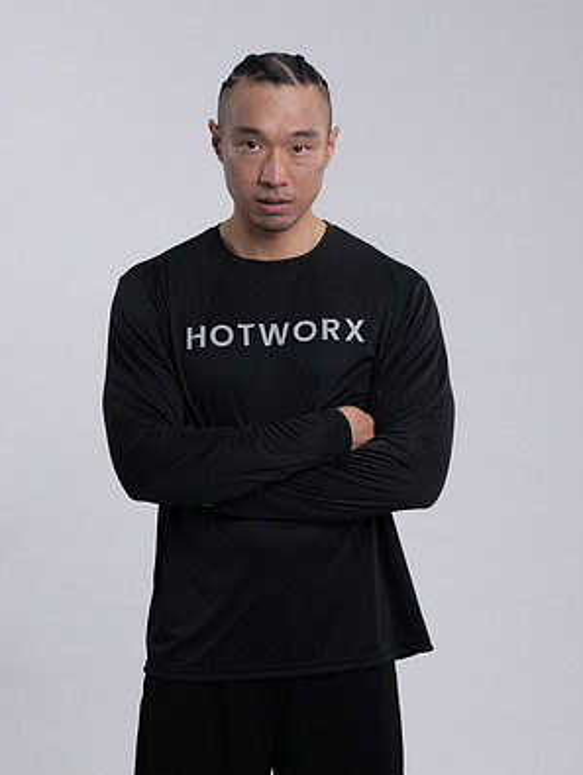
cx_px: 292
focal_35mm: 93
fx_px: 2085
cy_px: 392
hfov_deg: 15.9
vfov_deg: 21.1
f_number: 4
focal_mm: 85
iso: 125
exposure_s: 1/125
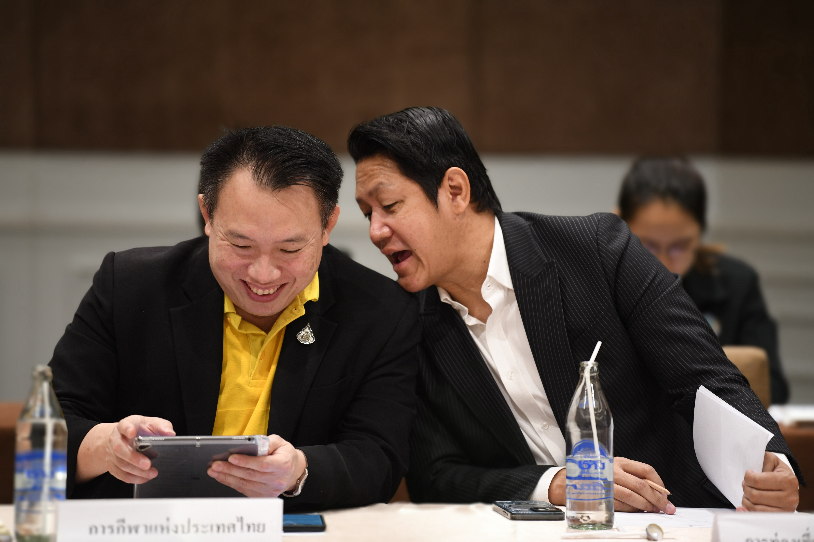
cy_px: 271
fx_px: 4522
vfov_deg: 6.9
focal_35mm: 200
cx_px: 407
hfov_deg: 10.3
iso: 1250
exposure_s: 1/125
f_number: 2.8
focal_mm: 200
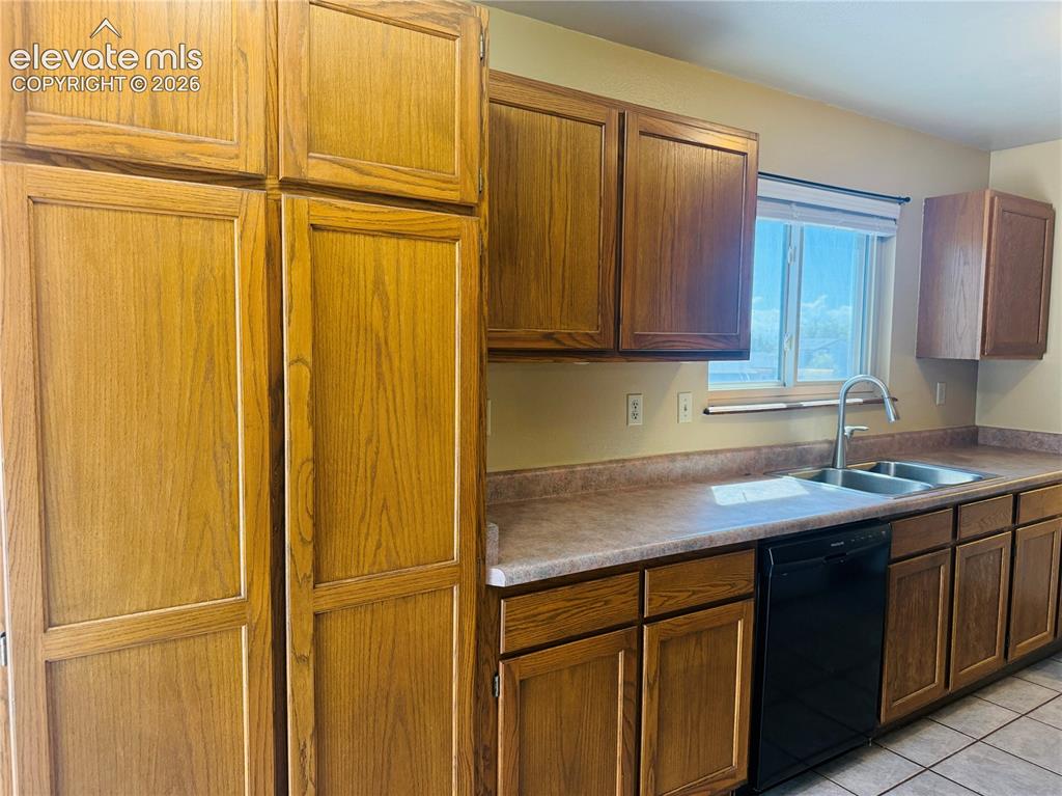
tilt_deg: -4.5
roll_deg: -0.9
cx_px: 531
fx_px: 736
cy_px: 398
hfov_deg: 71.6
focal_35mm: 24
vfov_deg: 56.8
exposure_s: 1/120
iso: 250
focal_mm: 6.76
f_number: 1.78
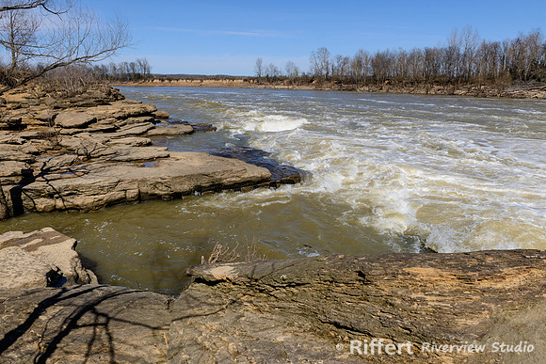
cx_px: 273
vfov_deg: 53.2
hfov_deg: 73.7
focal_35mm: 24
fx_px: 364
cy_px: 182
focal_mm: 24
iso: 100
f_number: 10
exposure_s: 1/250
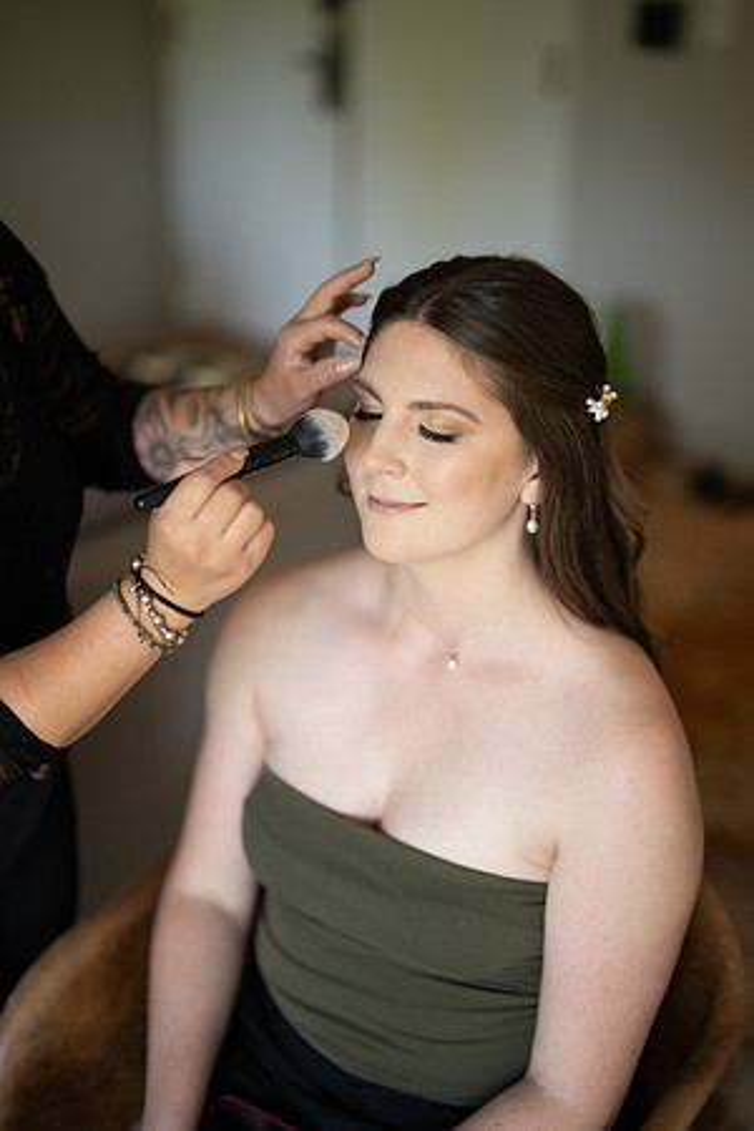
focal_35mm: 50
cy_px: 566
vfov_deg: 39.6
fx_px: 1571
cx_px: 377
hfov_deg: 27.0
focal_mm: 50
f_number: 1.3
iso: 400
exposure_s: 1/320
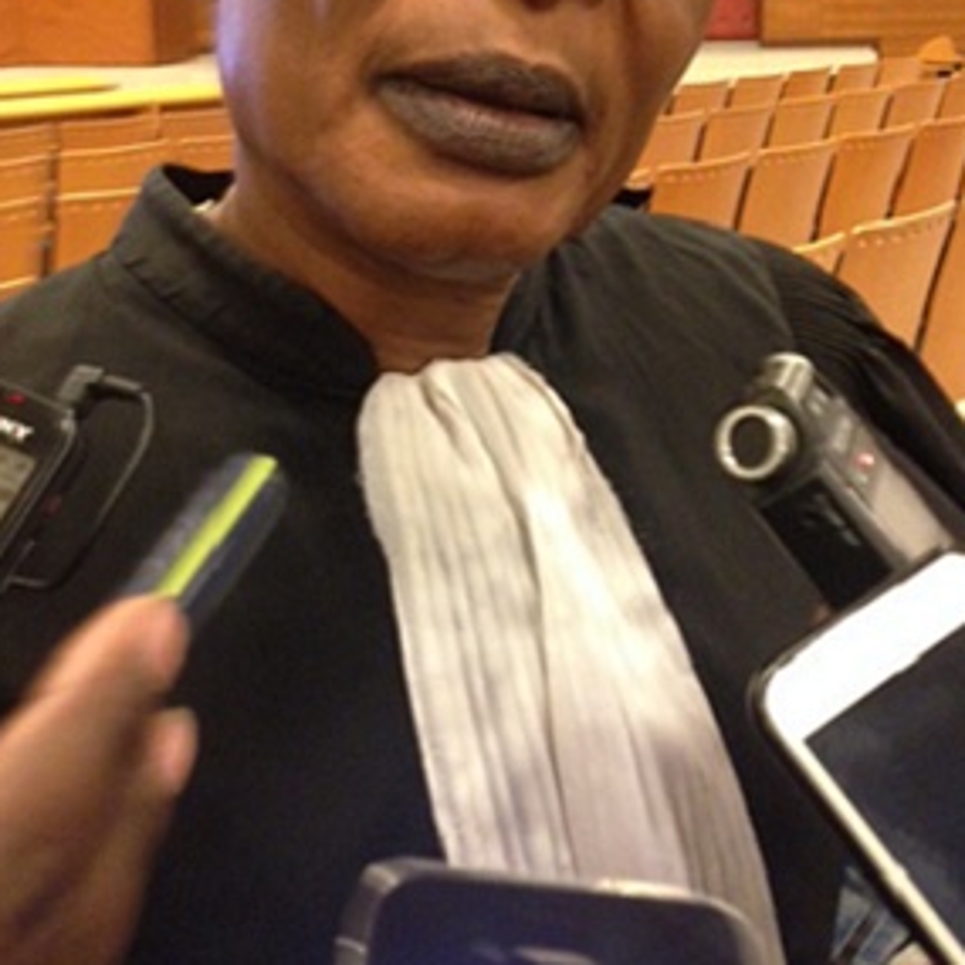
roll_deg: +0.8
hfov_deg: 36.8
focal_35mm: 46
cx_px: 442
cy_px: 223
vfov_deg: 35.8
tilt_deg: -10.1
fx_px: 1451
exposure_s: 1/15
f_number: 2.4
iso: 320
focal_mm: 4.12
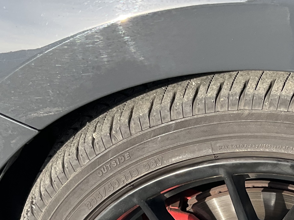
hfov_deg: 24.1
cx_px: 256
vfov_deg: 17.3
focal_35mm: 79
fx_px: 671
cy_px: 298
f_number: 1.8
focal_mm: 3
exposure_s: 1/268
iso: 25
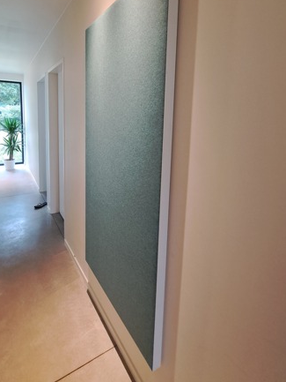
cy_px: 139
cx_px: 129
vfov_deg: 85.7
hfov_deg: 71.5
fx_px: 198
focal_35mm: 18
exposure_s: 1/50
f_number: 2.2
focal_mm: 1.74
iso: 250
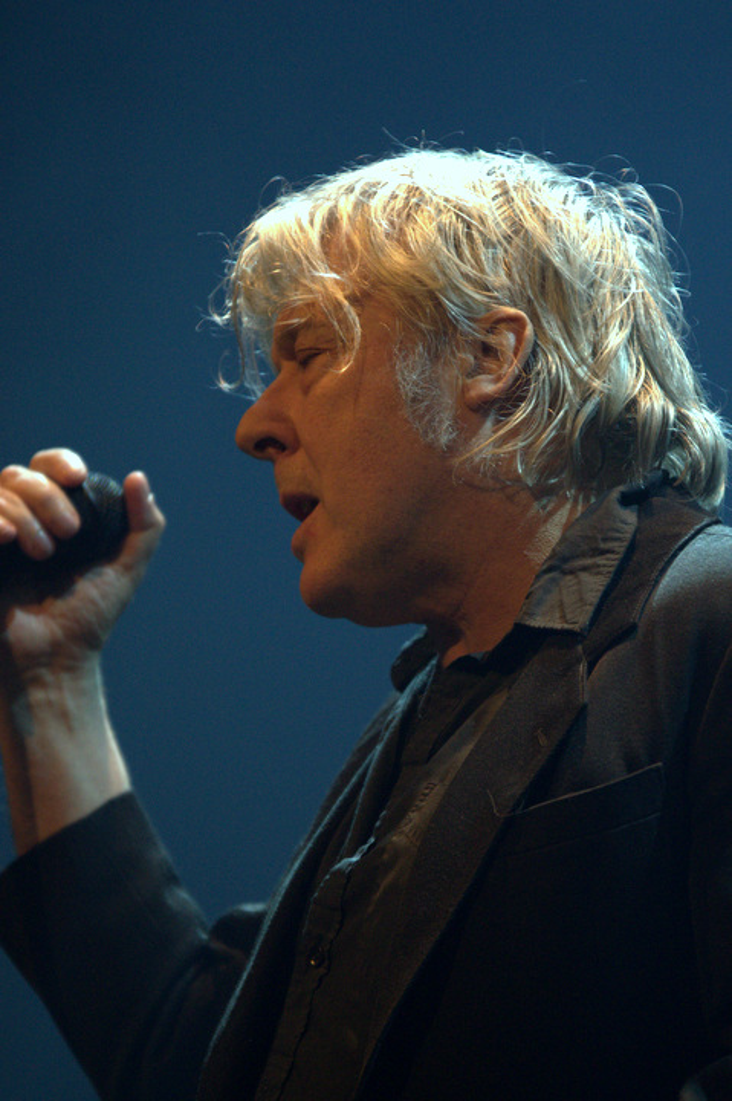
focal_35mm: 300
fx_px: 9163
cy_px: 550
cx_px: 366
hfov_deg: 4.6
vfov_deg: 6.9
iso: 3200
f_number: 2.8
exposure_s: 1/400
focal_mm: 200
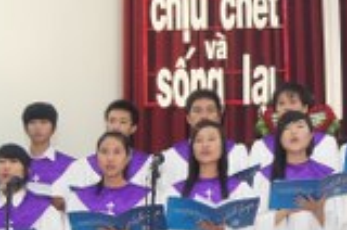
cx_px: 297
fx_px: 895
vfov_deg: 14.6
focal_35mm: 93
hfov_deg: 21.6
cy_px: 115
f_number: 3.5
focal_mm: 18
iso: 800
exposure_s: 1/60
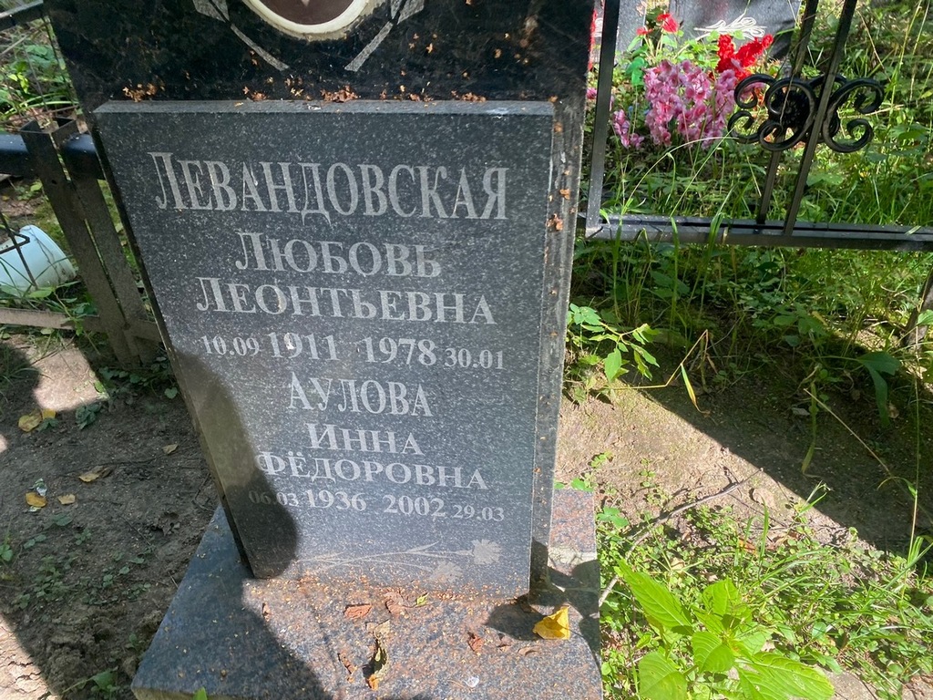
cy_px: 350
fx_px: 701
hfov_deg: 67.3
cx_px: 466
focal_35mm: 26
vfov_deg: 53.1
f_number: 1.8
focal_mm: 4.25
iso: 32
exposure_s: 1/148
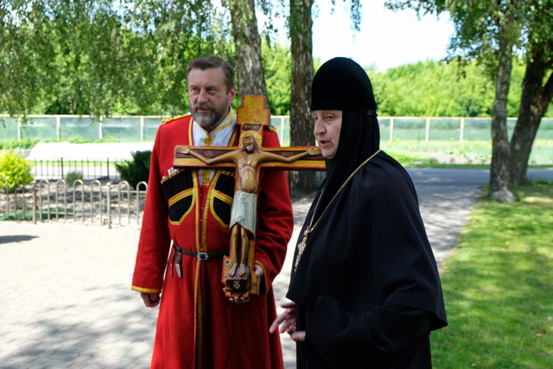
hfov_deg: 45.4
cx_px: 276
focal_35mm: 43
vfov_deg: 31.2
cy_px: 184
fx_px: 661
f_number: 5
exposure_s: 1/150
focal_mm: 28.9
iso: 200
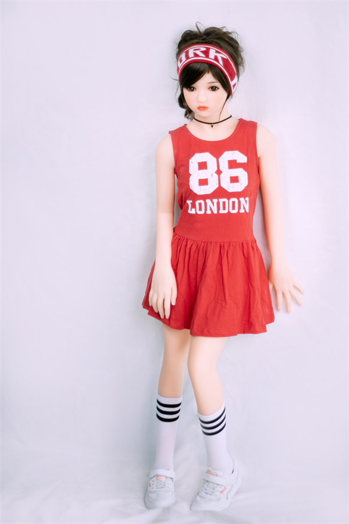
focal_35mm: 75
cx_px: 174
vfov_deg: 27.0
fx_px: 1091
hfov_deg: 18.2
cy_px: 262
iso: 100
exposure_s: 1/160
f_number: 1.4
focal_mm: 50
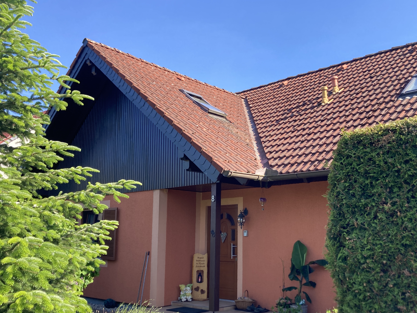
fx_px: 446
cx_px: 253
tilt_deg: +8.2
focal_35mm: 37
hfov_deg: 49.8
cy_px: 194
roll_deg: -0.5
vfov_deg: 38.4
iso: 20
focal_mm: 3.99
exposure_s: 1/410
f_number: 1.8
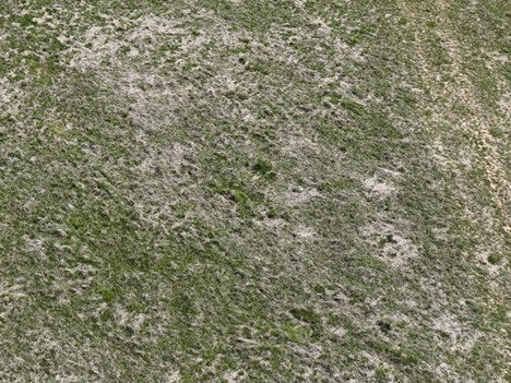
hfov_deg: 17.1
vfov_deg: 12.4
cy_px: -396
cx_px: -228
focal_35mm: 105
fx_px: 1550
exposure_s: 1/1600
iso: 100
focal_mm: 12.29
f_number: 2.8
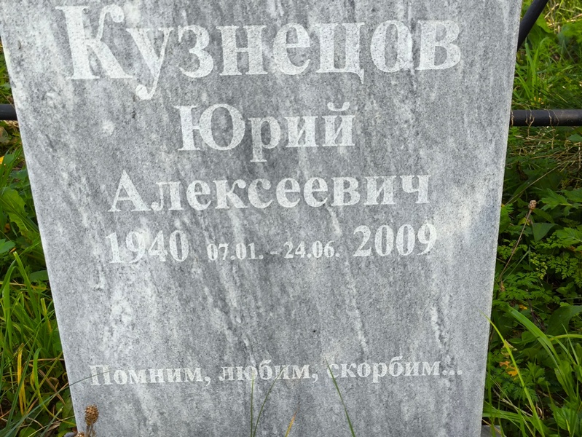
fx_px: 841
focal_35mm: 50
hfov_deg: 38.2
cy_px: 218
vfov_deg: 29.1
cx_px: 291
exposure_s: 1/161
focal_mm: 4.71
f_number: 1.7
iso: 50
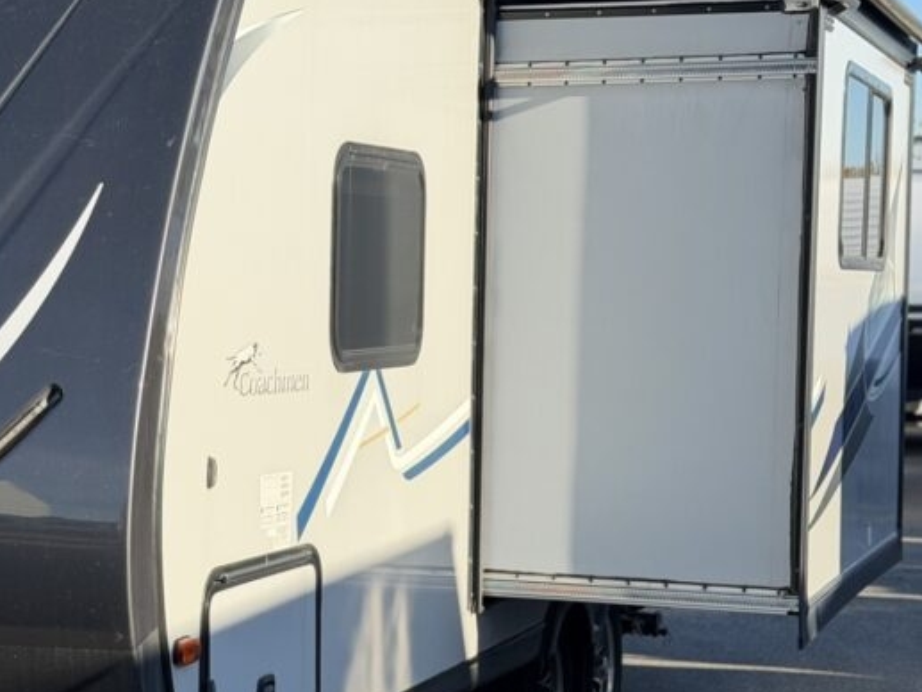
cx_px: 43
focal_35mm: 95
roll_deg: +0.9
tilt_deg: -4.2
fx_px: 2531
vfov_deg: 15.5
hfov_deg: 20.1
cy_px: 446
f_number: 1.78
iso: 80
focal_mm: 6.76
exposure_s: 1/2273
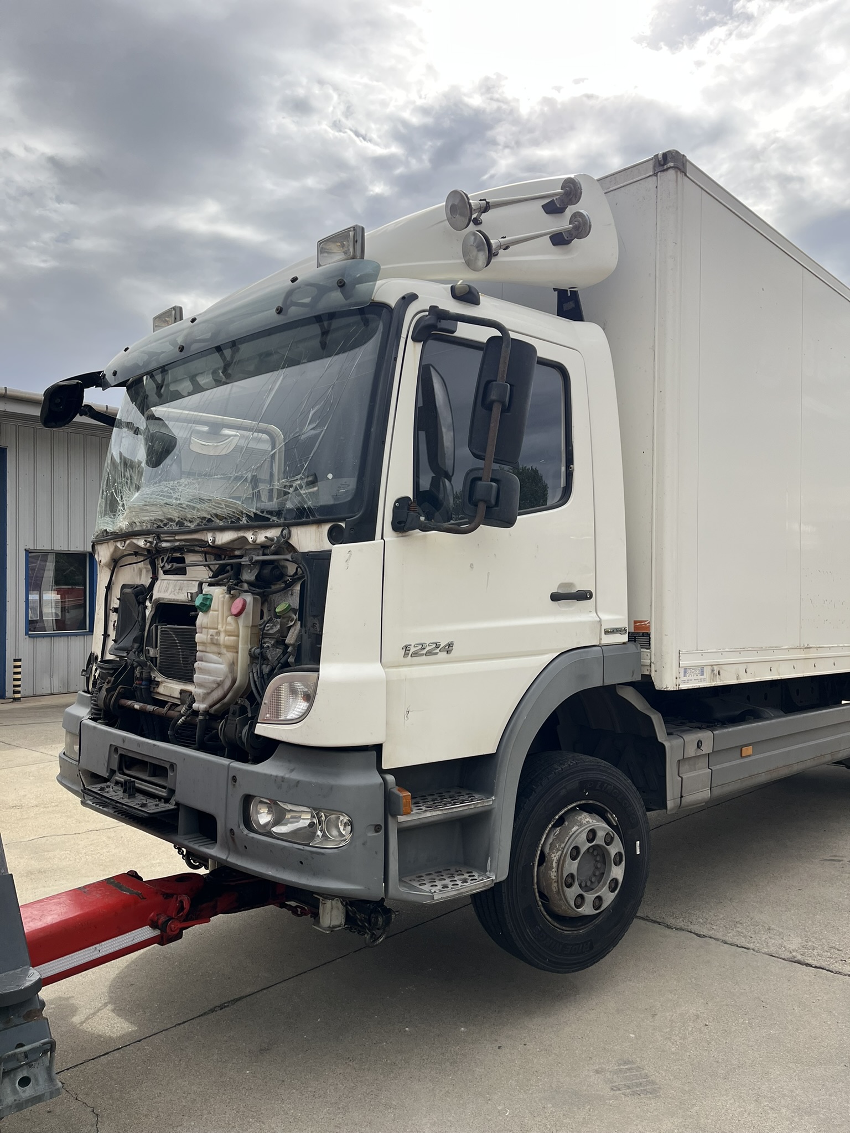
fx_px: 851
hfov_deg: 53.1
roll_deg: +1.5
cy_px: 566
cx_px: 425
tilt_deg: +3.7
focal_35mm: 26
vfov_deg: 67.3
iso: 50
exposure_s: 1/3215
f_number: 1.6
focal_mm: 5.1
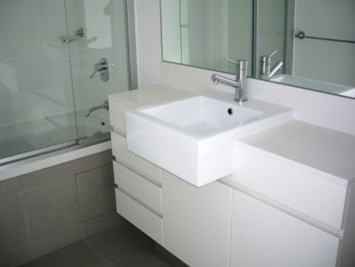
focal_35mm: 39
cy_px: 132
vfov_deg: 36.8
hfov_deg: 47.8
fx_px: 400
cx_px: 175
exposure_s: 1/50
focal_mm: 7.9
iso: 100
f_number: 2.8
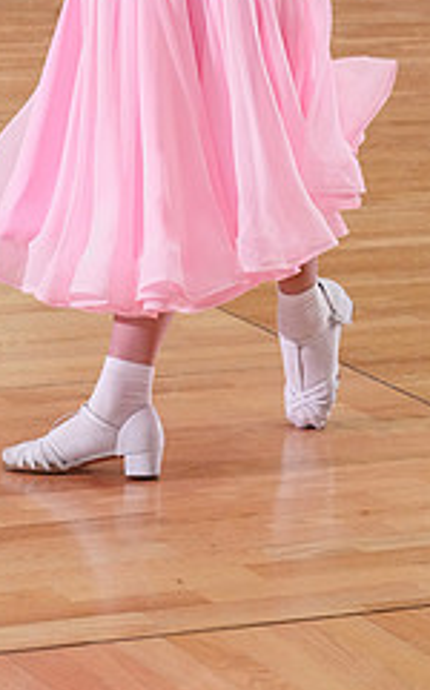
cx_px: 171
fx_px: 3235
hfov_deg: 7.6
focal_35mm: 172
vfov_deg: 12.0
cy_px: -106
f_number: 6.3
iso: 4000
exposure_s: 1/200
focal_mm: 70
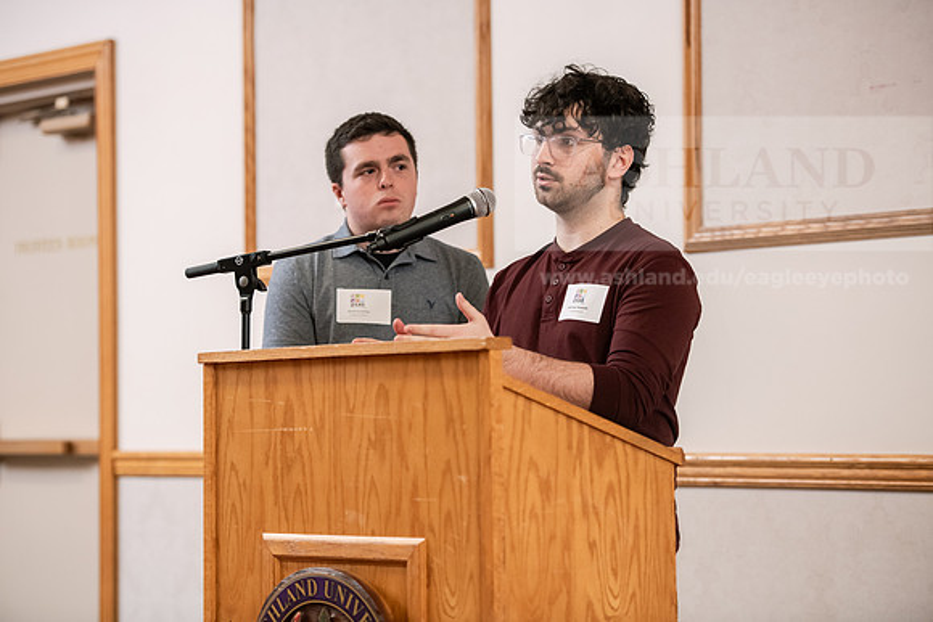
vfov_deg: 13.0
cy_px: 311
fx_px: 2722
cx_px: 466
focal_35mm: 105
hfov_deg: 19.5
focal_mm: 105
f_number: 3.2
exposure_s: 1/200
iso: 2500
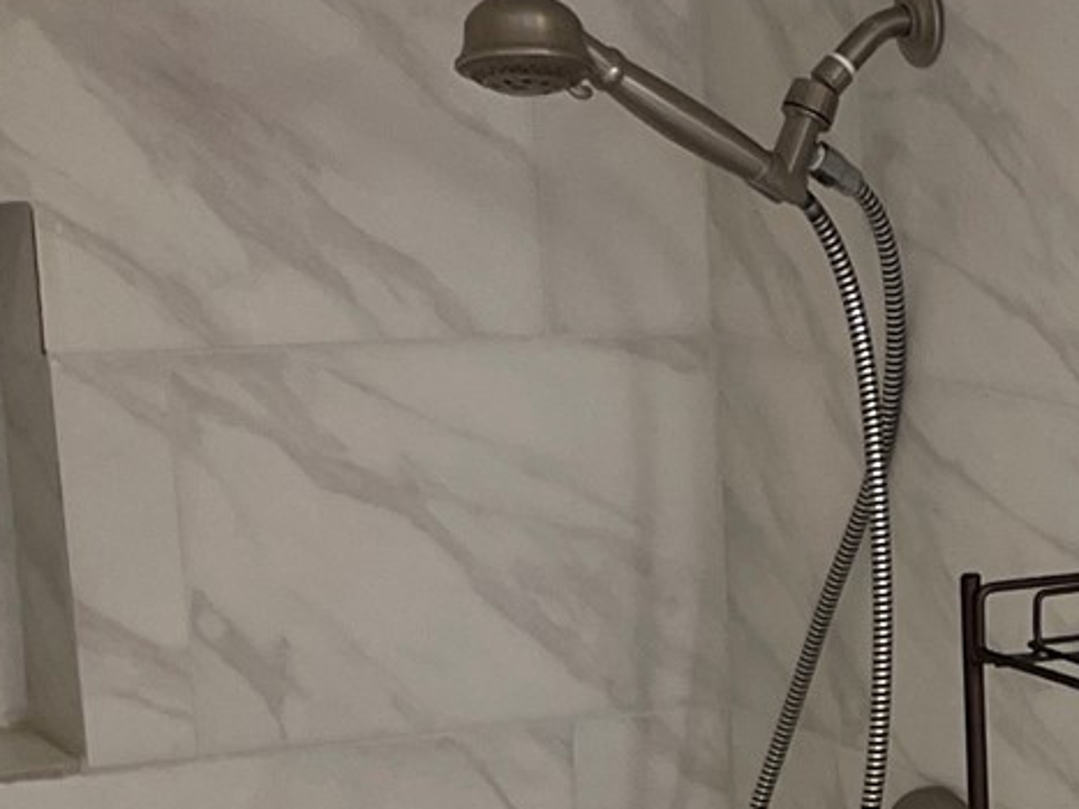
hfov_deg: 16.4
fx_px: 3553
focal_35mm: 114
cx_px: 1359
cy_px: 1195
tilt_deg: -18.9
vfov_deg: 12.4
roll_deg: -0.4
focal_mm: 4.2
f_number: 1.6
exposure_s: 1/120
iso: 64
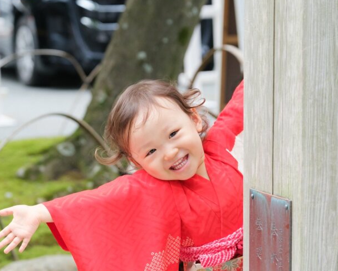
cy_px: 163
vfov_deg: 9.3
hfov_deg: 11.5
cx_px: 210
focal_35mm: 167
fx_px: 1671
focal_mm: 68.7
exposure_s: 1/640
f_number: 4
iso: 1000
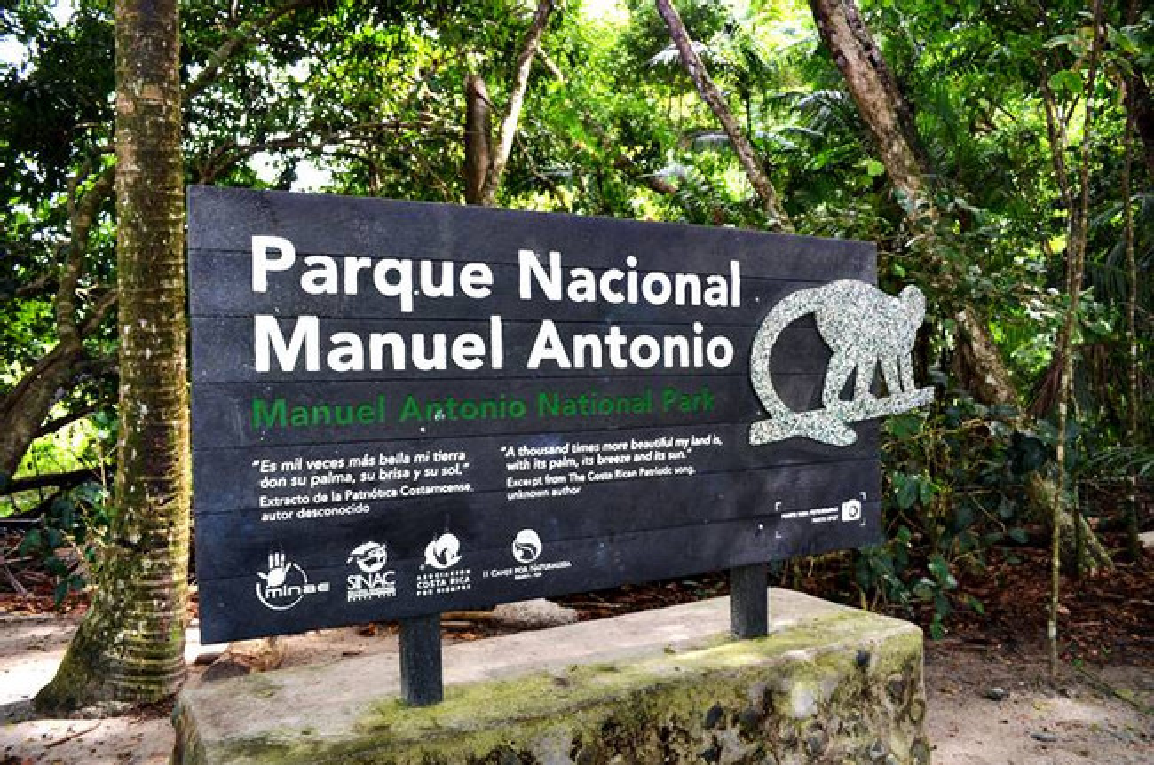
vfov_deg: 47.8
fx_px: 864
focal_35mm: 27
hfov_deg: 67.5
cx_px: 577
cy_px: 382
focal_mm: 18
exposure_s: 1/100
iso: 400
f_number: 5
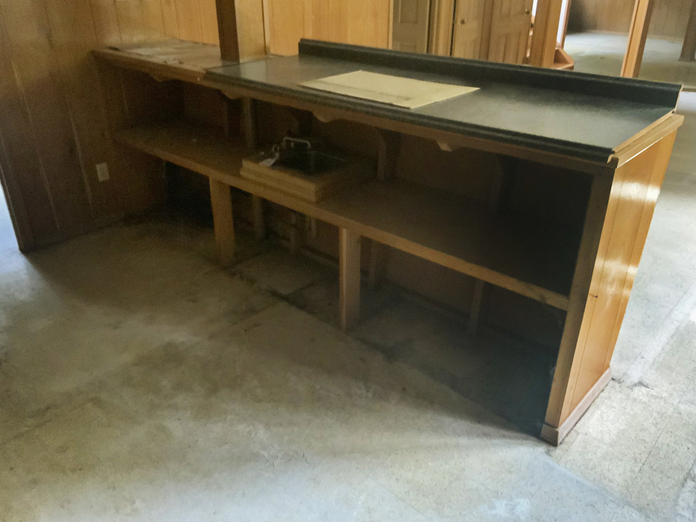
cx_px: 348
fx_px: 583
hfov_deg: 61.7
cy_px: 261
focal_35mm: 29
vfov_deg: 48.2
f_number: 1.8
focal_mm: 3
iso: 640
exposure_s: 1/21
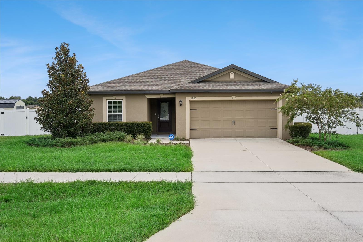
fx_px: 353
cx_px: 182
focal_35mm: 35
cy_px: 121
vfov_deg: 37.8
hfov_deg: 54.4
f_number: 9
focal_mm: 35
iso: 400
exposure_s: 1/500
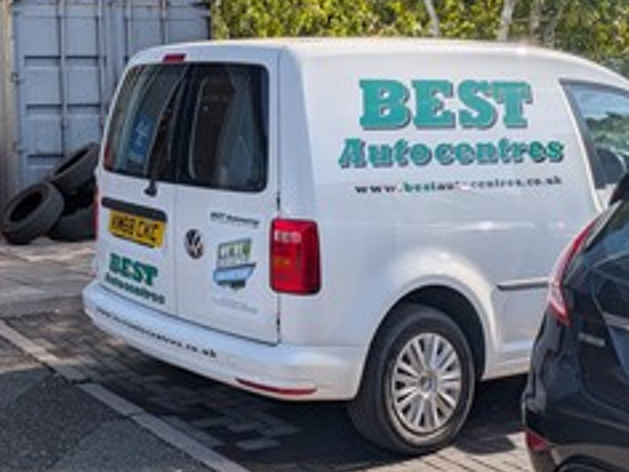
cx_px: -45
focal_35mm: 52
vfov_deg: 26.9
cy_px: 29
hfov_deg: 32.8
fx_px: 945
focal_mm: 4.53
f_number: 1.7
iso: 29
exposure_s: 1/6098
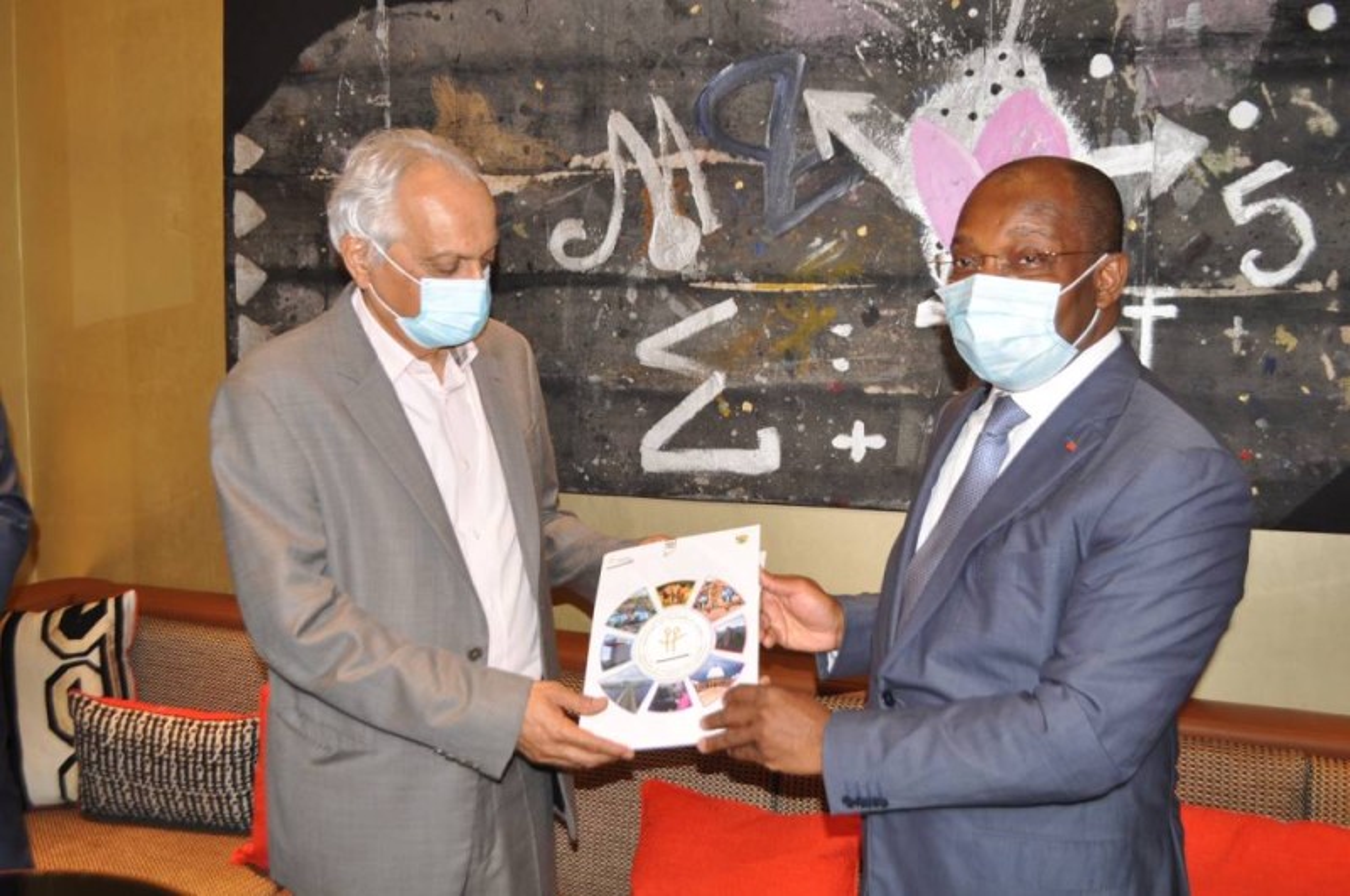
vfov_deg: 39.9
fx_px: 1236
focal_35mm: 33
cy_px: 448
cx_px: 675
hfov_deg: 57.3
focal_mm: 22
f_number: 4
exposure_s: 1/60
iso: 500
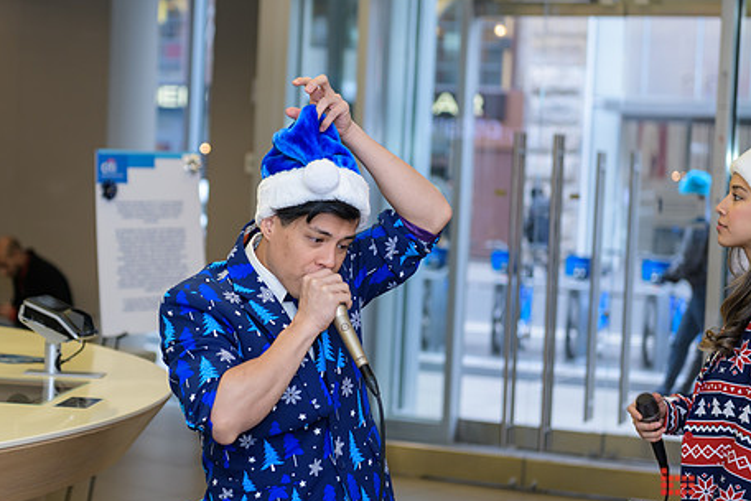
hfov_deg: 22.8
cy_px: 235
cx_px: 300
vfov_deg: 15.4
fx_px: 1856
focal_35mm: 89
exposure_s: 1/125
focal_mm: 70
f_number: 3.2
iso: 400
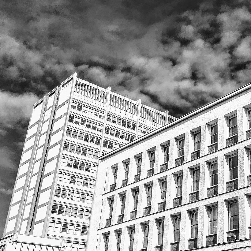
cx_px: 229
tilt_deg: +26.1
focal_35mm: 50
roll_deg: +1.0
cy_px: 120
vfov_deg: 34.0
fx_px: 410
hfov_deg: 32.3
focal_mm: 4.15
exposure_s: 1/2959
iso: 25
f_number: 2.2
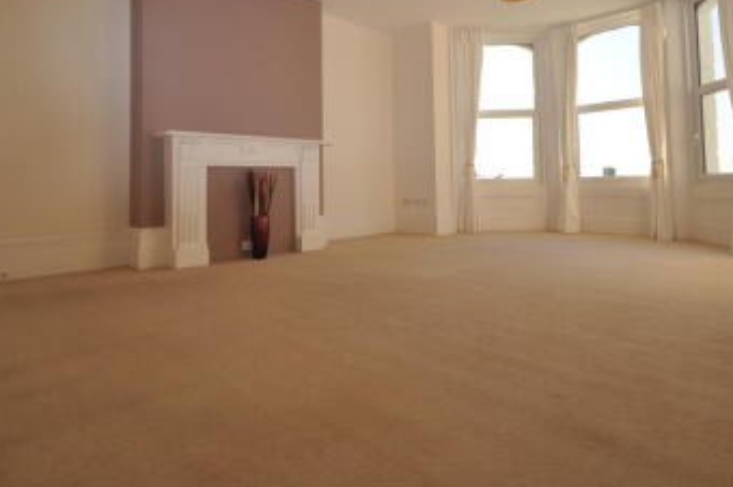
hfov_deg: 81.2
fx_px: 427
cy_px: 161
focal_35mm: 21
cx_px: 384
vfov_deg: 58.0
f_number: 7.1
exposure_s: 1/200
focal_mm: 10
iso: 200
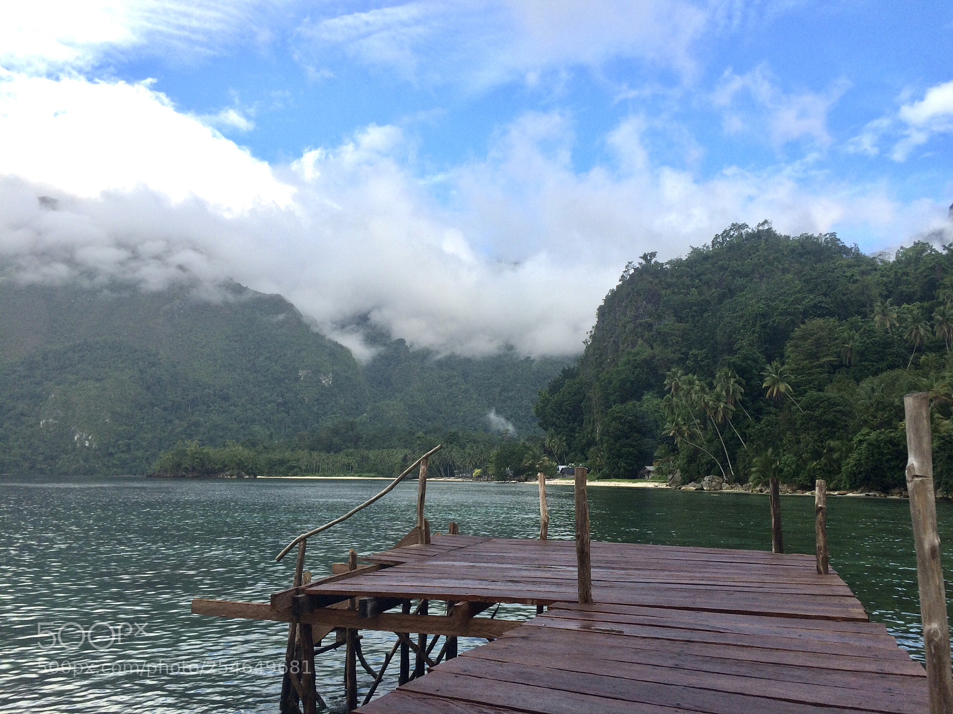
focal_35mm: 29
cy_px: 357
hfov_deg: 61.7
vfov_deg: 48.2
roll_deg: -0.7
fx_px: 798
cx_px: 476
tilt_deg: +10.4
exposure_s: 1/695
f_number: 2.2
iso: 32
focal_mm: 4.15
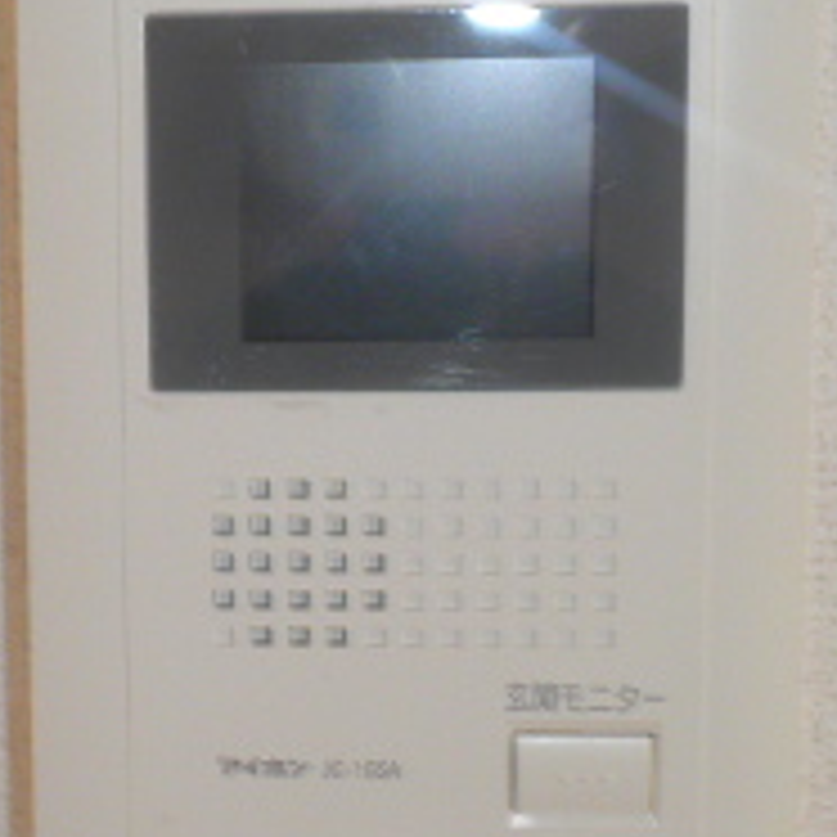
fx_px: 2161
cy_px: 486
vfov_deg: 21.9
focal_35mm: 79
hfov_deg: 21.8
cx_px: 234
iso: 64
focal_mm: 4.7
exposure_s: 1/30
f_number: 2.8
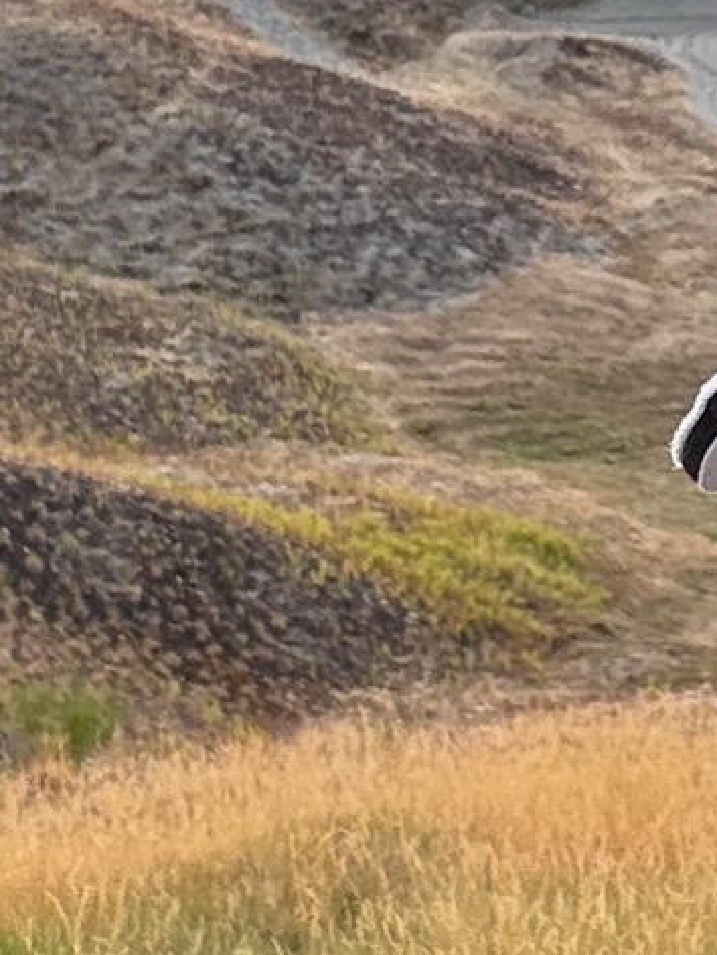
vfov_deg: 15.1
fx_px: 3507
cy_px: -140
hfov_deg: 11.4
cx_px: 936
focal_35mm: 127
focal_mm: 2.69
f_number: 1.9
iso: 32
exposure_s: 1/172
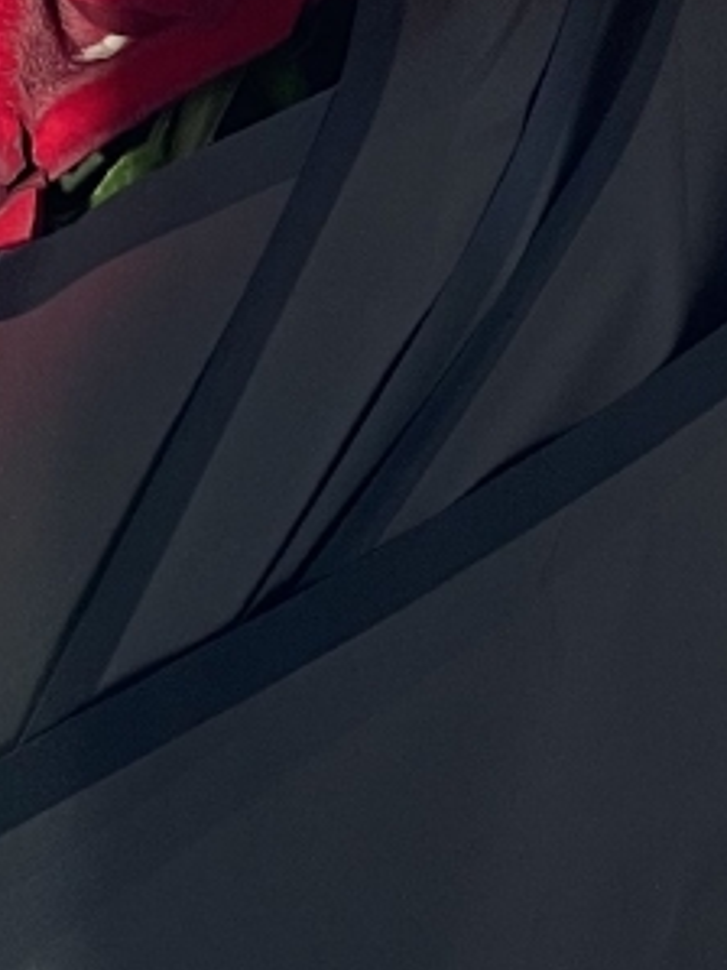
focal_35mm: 321
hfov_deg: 4.6
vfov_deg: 6.2
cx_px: -586
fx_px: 8995
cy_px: 58
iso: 20
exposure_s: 1/960
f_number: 2.2
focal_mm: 7.5
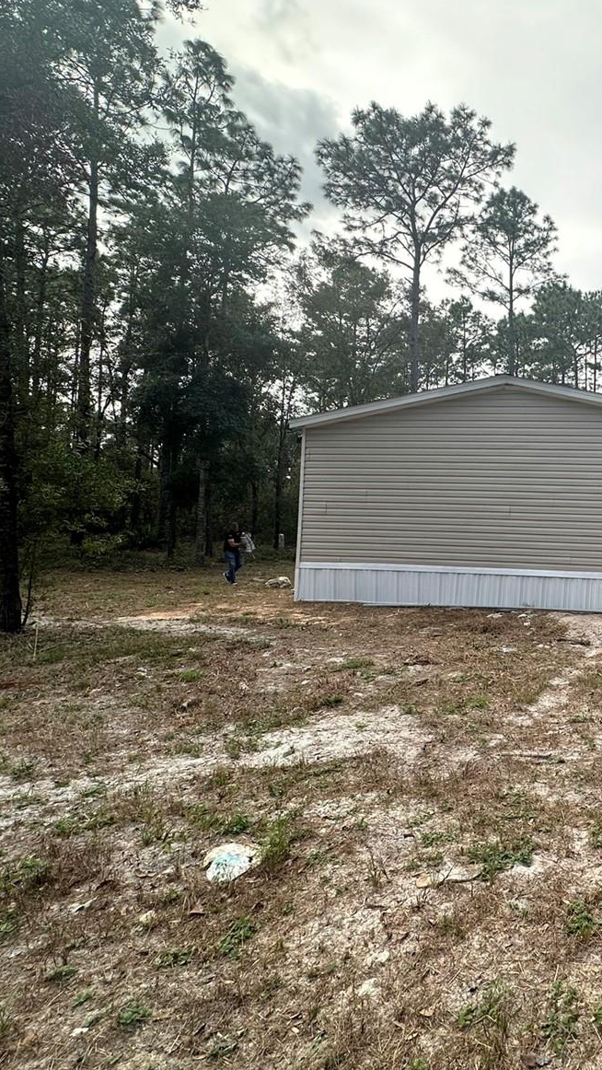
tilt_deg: +0.0
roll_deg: -1.9
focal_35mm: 21
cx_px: 615
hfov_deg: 44.7
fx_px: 596
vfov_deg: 83.8
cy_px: 527
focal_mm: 2.22
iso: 40
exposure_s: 1/558
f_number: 2.2
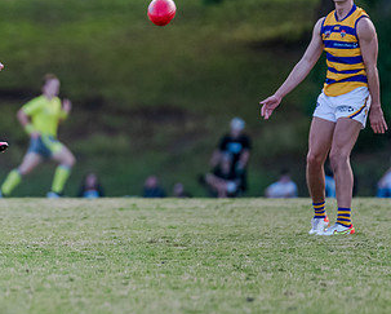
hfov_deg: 2.7
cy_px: 129
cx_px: -96
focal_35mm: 711
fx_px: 8236
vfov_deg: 2.2
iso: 1600
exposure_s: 1/1600
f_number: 2.8
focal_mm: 300
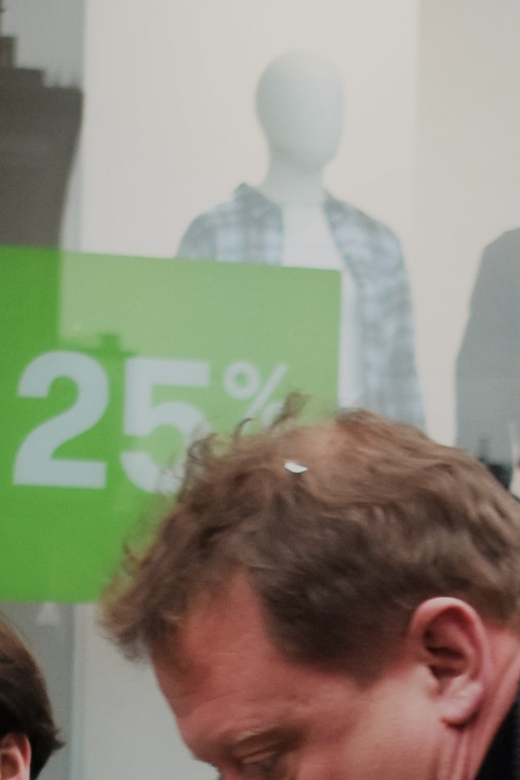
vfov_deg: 8.1
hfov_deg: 5.6
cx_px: 79
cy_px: 1458
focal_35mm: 246
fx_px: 5323
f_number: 4.2
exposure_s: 1/250
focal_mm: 31
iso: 500
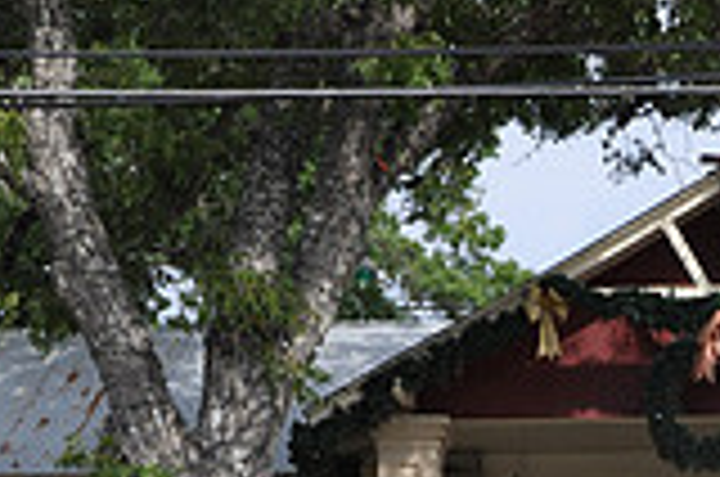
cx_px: 770
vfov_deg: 7.7
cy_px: 749
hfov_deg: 11.7
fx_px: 3473
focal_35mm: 174
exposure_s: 1/250
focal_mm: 32
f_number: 8
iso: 200
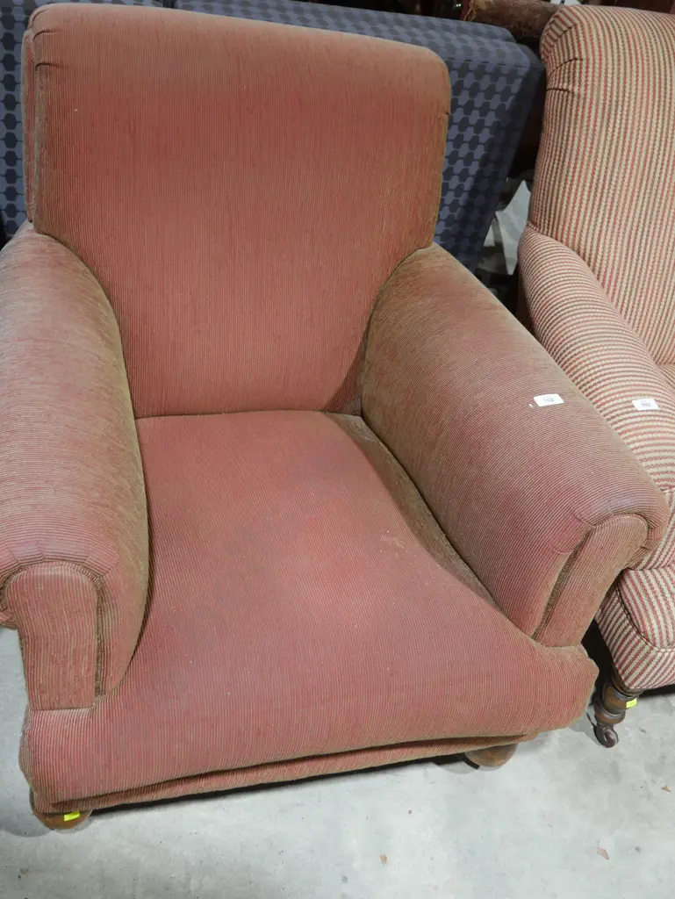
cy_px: 450
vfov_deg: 46.8
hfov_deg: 36.0
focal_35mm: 40
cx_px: 338
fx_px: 1039
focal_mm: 20
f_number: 4.4
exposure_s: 1/60
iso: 500
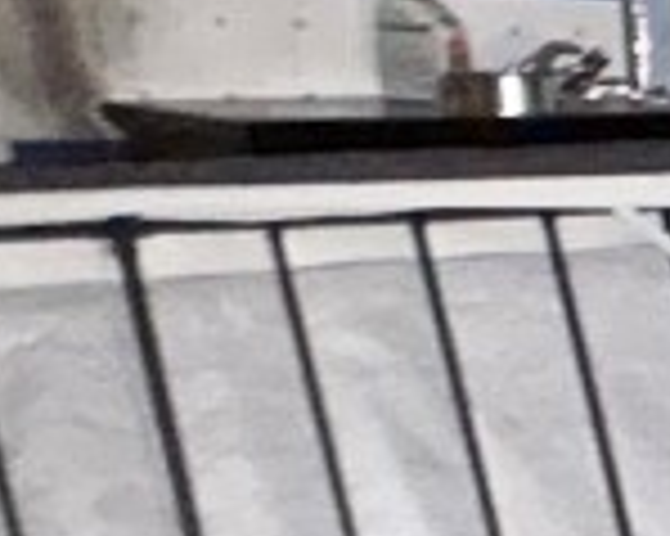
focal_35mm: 94
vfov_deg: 16.1
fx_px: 1863
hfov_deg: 14.0
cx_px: 1619
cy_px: 500
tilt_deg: -14.4
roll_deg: -1.9
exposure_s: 1/16
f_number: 2.2
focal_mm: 2.22
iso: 800
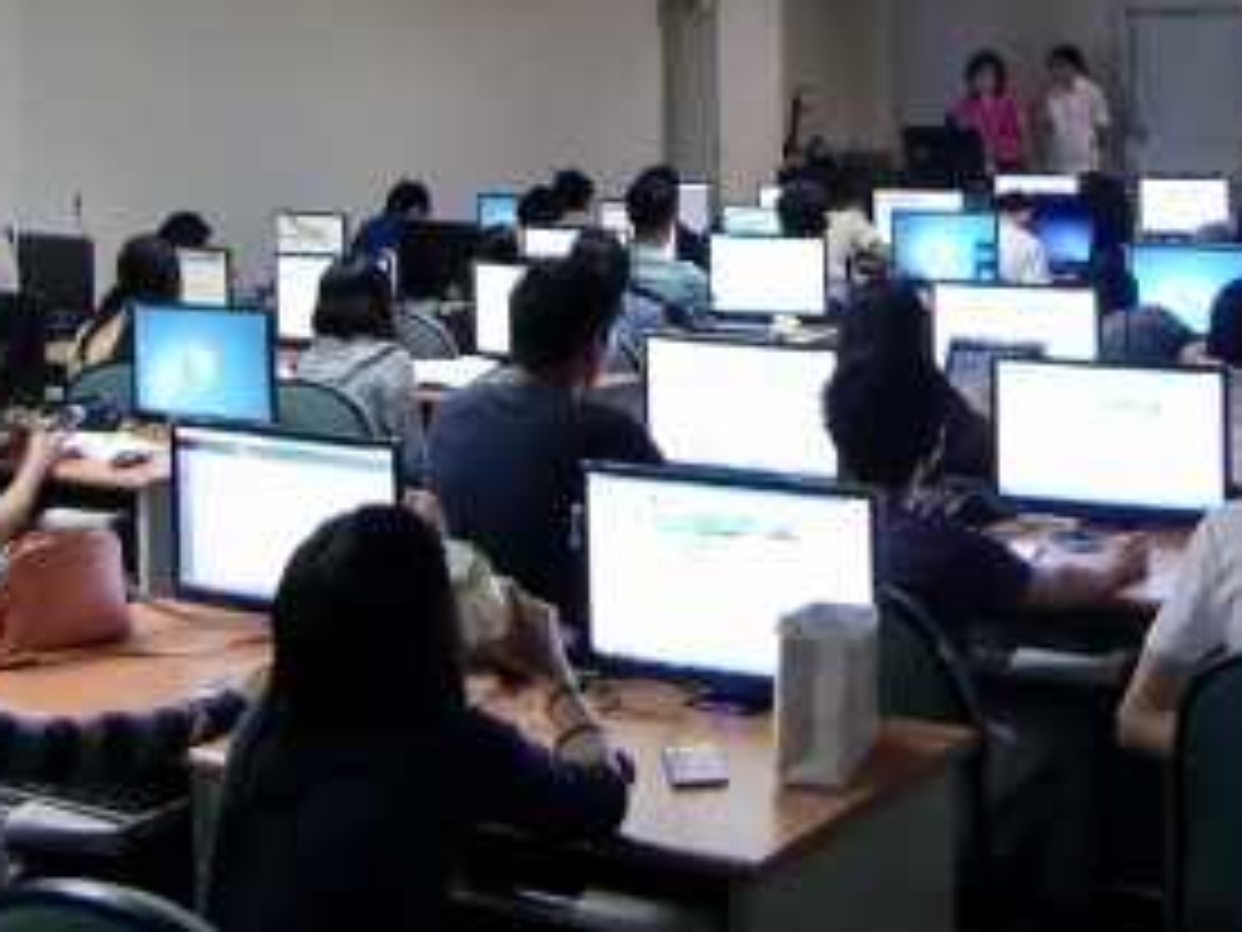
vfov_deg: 21.9
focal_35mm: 65
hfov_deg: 29.7
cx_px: 801
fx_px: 2332
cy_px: 27
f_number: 2.6
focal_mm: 4.9
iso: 400
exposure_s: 1/50
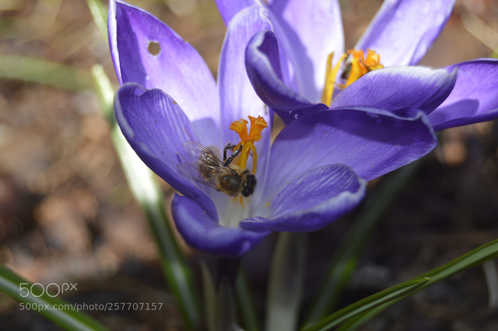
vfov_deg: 16.5
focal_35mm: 82
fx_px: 1140
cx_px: 249
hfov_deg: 24.6
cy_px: 166
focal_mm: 55
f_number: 7.1
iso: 100
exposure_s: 1/200
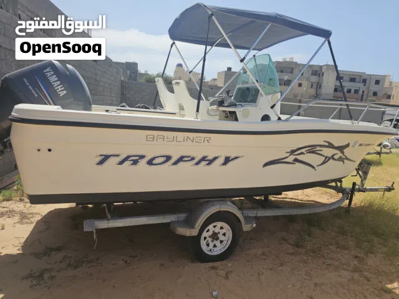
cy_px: 150
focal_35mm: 23
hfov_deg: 73.9
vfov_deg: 58.9
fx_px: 265
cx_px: 200
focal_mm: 6.3
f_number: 1.7
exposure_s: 1/1293
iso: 16
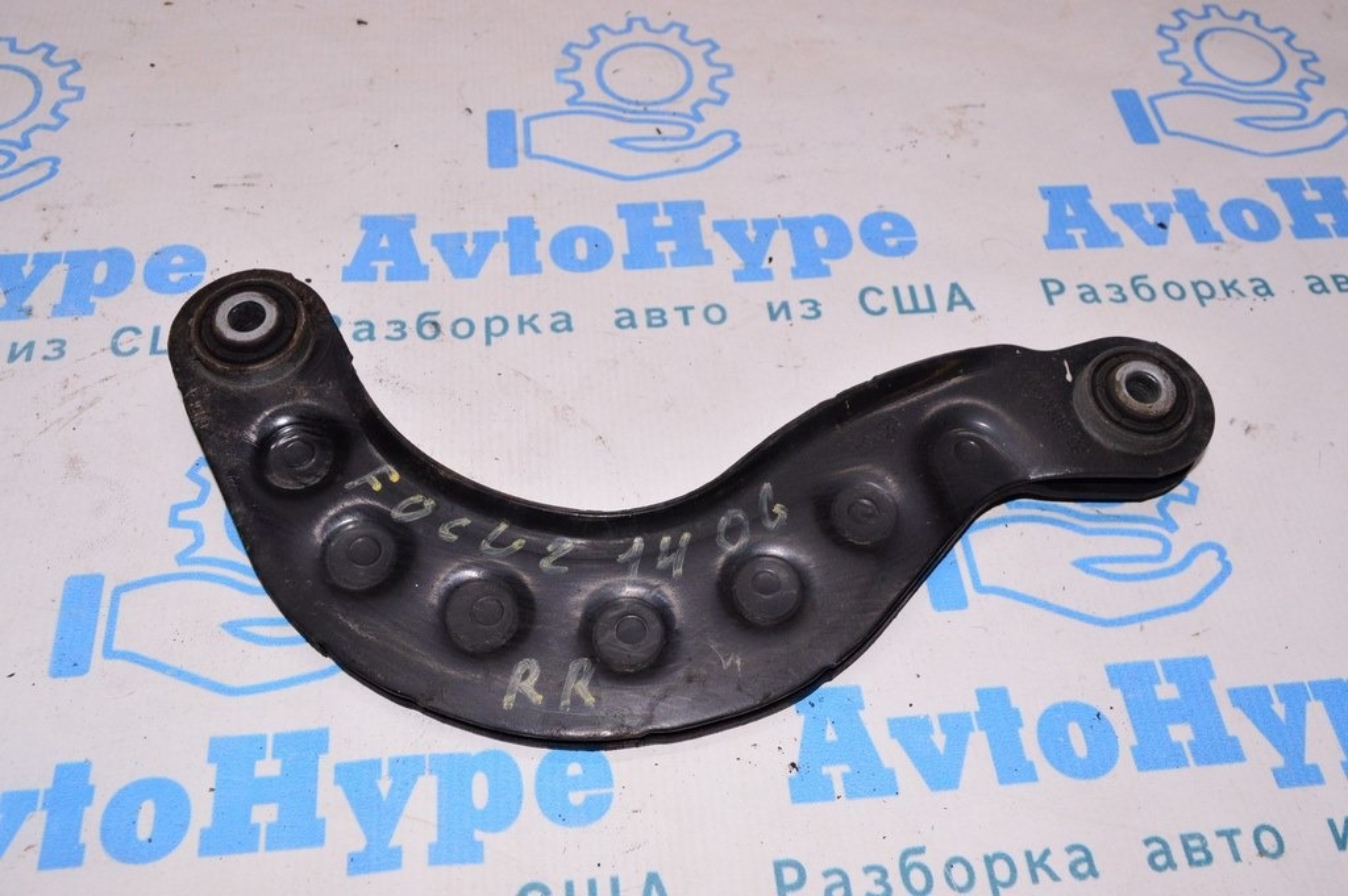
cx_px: 674
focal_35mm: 34
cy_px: 448
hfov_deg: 55.1
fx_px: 1291
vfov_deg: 38.3
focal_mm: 23
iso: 1600
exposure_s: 1/200
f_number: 8
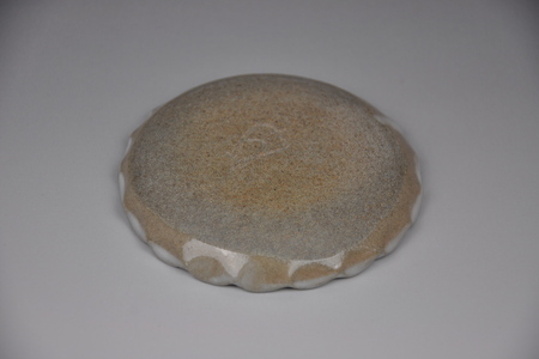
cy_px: 180
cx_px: 270
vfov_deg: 8.7
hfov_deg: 13.0
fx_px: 2358
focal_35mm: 158
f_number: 5.6
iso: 400
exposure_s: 1/60
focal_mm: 105
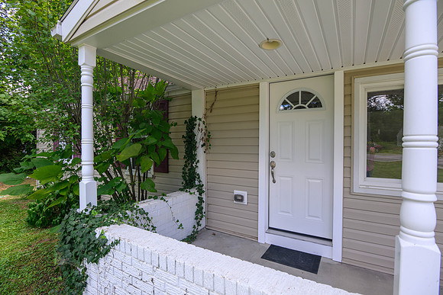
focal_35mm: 17
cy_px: 148
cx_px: 222
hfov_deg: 93.3
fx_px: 209
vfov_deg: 70.5
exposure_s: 1/320
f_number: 5
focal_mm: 17
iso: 500
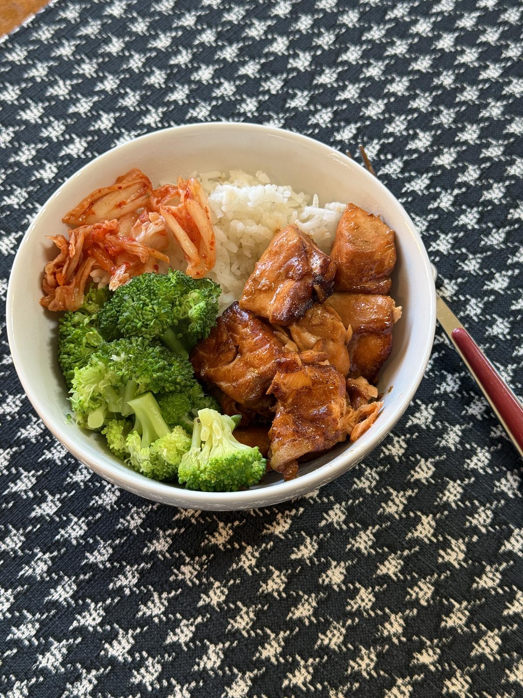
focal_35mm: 48
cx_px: 262
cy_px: 349
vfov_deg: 39.7
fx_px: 967
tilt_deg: -64.1
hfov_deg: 30.3
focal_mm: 6.76
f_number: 1.78
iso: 64
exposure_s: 1/60
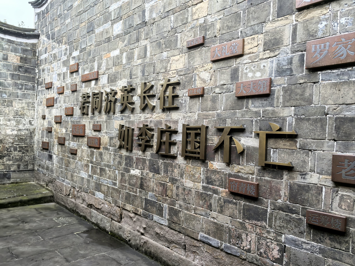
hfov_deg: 65.3
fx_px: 277
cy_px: 133
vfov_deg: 51.4
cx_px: 178
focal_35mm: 27
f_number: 2
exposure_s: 1/100
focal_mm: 5.75
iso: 500
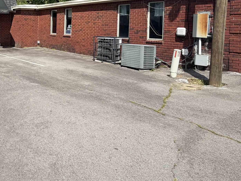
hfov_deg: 51.8
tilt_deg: +0.5
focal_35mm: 31
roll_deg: -0.5
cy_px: 29
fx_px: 216
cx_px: 27
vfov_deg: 42.7
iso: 32
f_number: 2.2
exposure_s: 1/770
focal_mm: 2.22
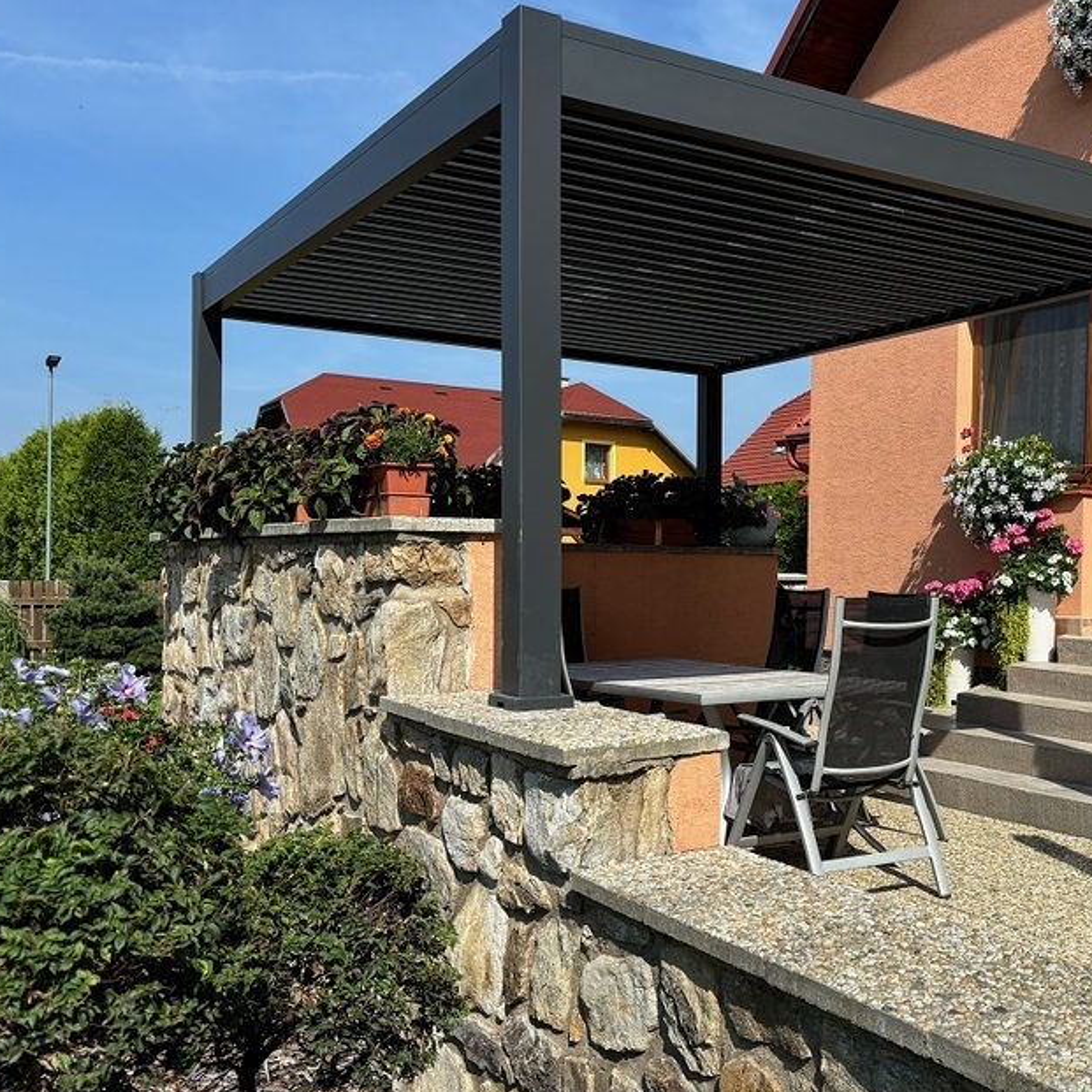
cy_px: 587
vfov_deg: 44.9
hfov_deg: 43.9
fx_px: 1321
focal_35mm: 37
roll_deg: -0.9
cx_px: 772
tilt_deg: -0.4
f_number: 1.6
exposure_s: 1/3413
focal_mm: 5.96
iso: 50
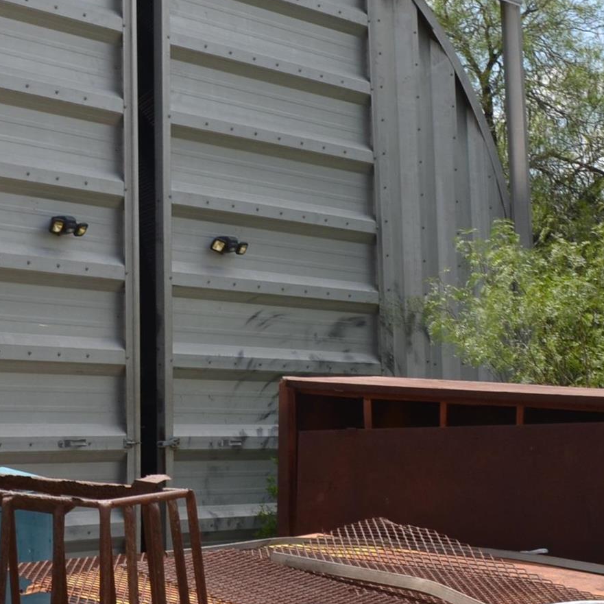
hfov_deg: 21.1
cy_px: 226
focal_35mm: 80
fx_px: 1579
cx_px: 38
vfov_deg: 21.6
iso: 100
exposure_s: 1/200
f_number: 8
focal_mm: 18
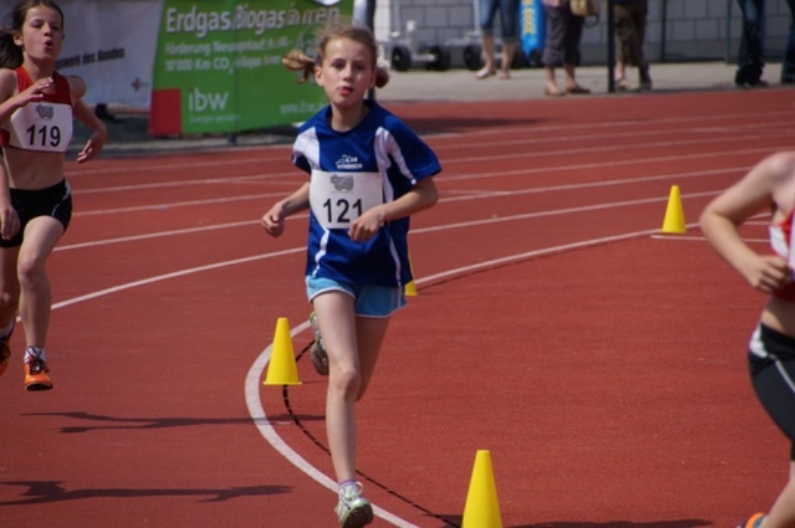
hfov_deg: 5.5
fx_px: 8274
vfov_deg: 3.7
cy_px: 264
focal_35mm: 375
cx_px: 398
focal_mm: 250
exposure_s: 1/2500
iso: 400
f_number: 6.3
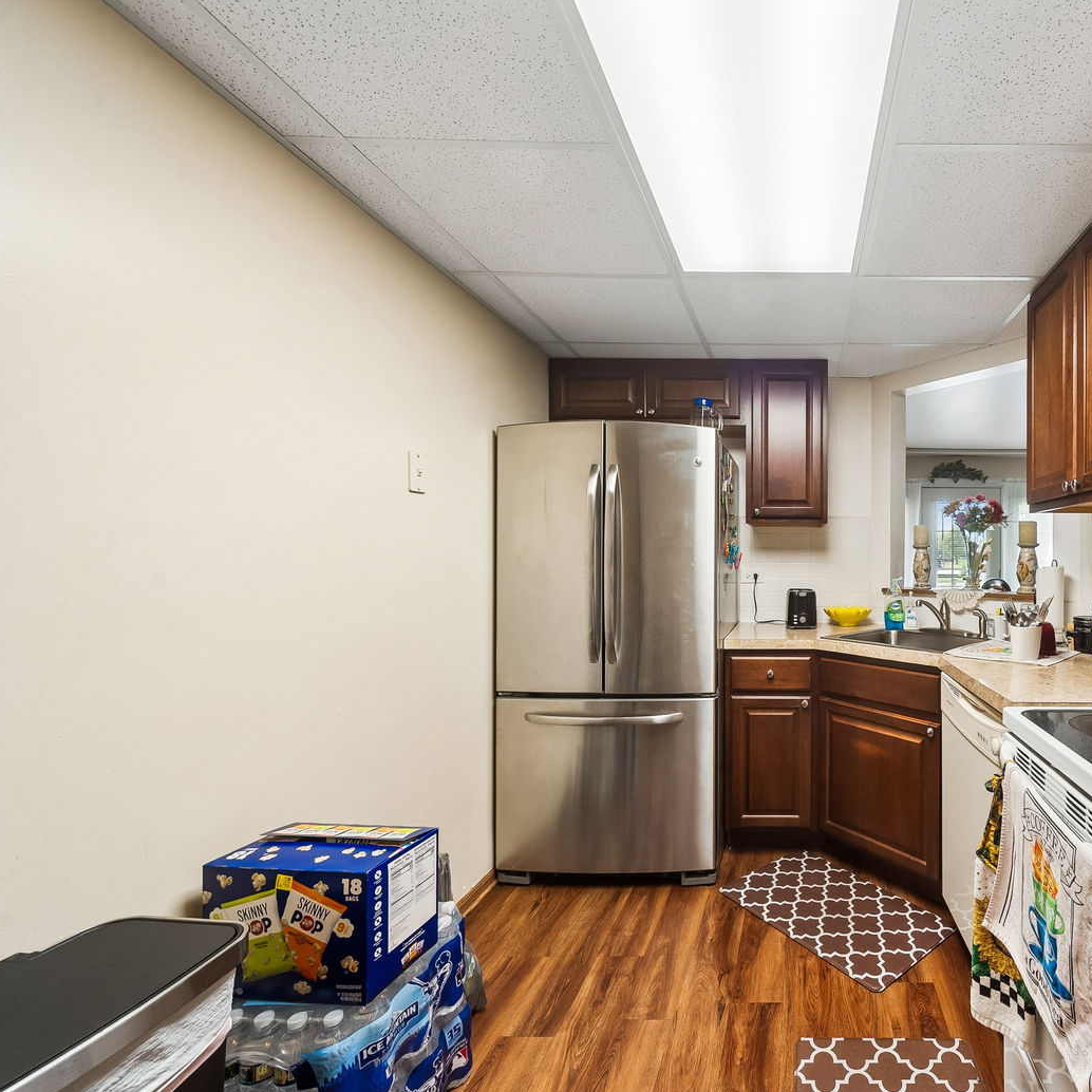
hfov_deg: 81.8
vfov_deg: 87.4
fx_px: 571
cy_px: 543
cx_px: 795
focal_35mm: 16
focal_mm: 12
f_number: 8
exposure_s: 1/30
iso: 400
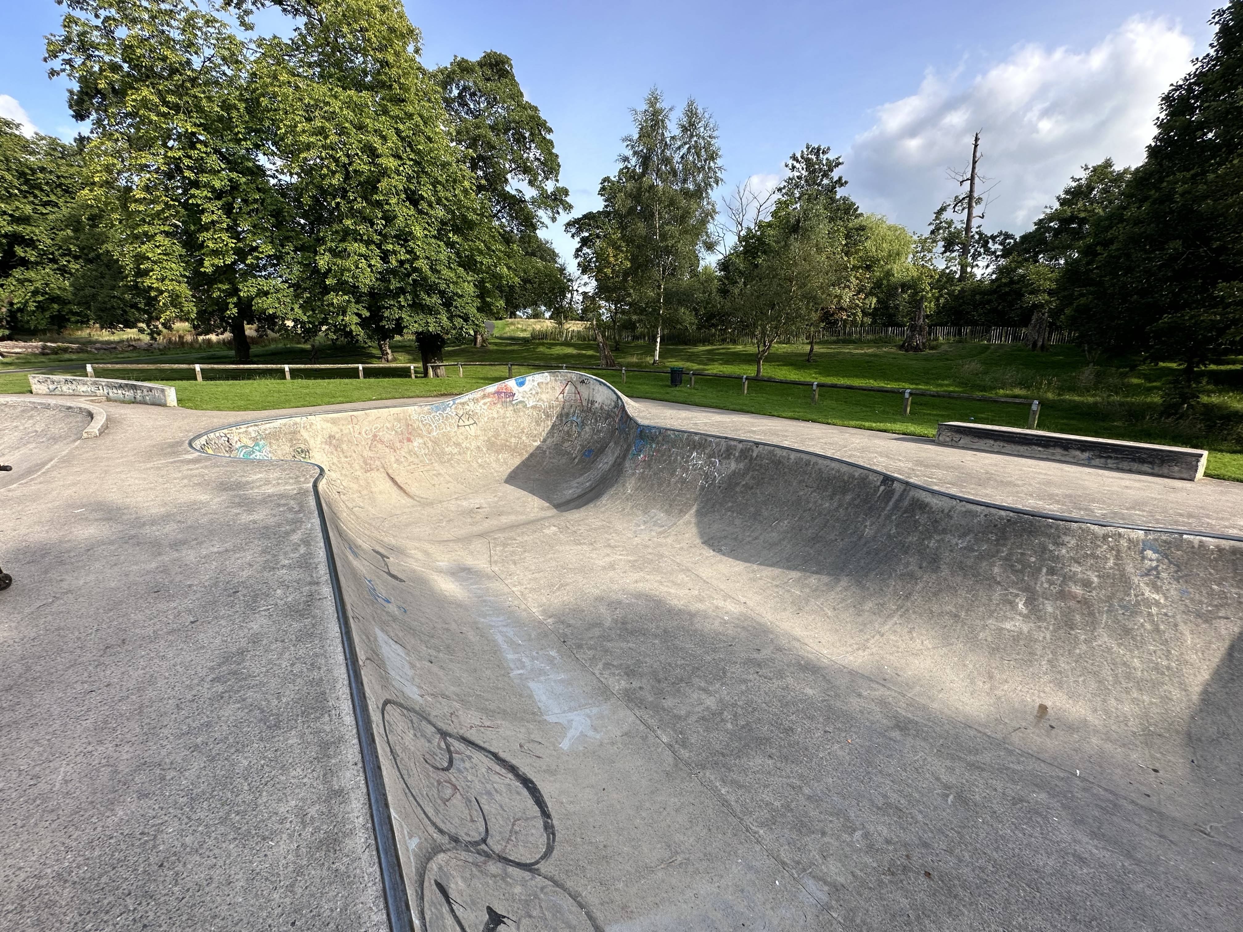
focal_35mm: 14
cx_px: 622
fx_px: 503
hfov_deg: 102.1
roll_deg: +0.6
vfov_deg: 85.7
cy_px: 466
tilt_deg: -13.9
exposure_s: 1/801
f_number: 2.2
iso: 50
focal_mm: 2.22
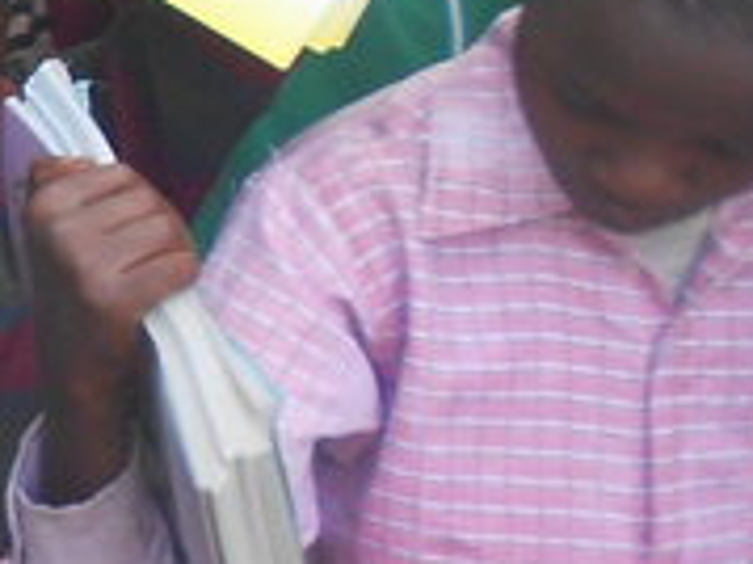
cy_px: -164
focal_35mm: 149
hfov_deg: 10.3
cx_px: -1380
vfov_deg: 9.8
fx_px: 3239
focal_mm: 4.6
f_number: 3.2
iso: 80
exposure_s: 1/60
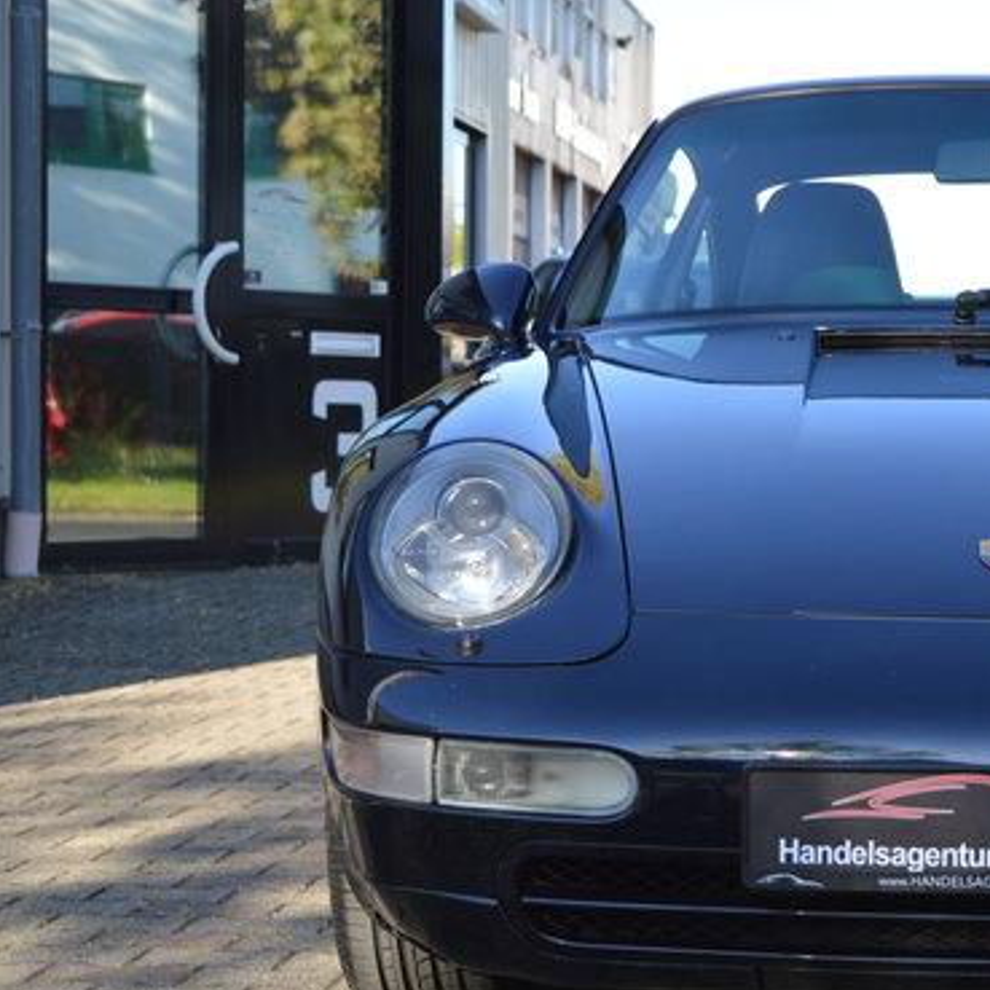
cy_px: 575
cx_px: 982
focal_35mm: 106
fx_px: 3430
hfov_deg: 16.1
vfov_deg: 16.4
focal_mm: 40
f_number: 6.3
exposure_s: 1/160
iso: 100
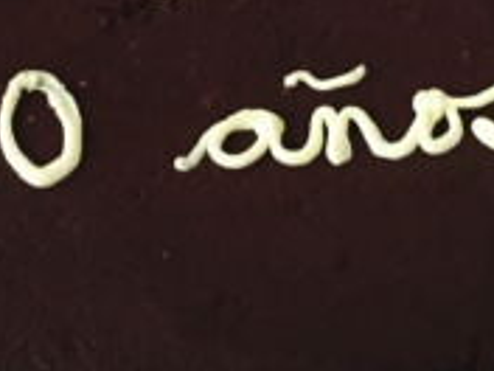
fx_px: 1470
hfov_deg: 19.1
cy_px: -93
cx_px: 230
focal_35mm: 103
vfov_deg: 13.9
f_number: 2.2
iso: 250
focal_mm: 4.15
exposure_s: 1/24
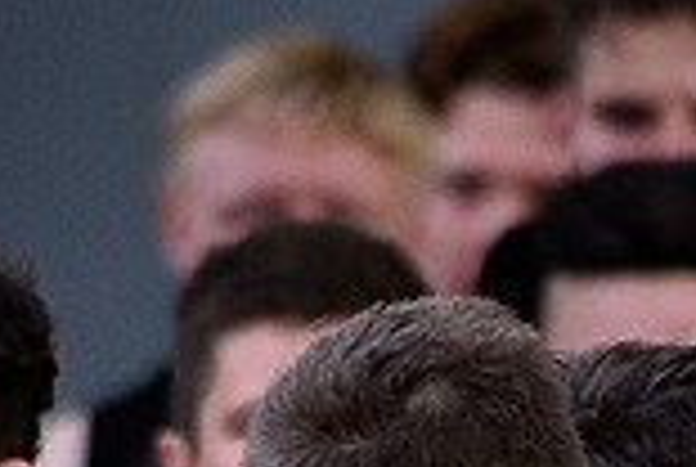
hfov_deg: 0.8
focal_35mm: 2562
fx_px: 49627
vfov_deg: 0.5
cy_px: 902
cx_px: -92
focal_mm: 200
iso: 900
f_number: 2.8
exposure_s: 1/2500
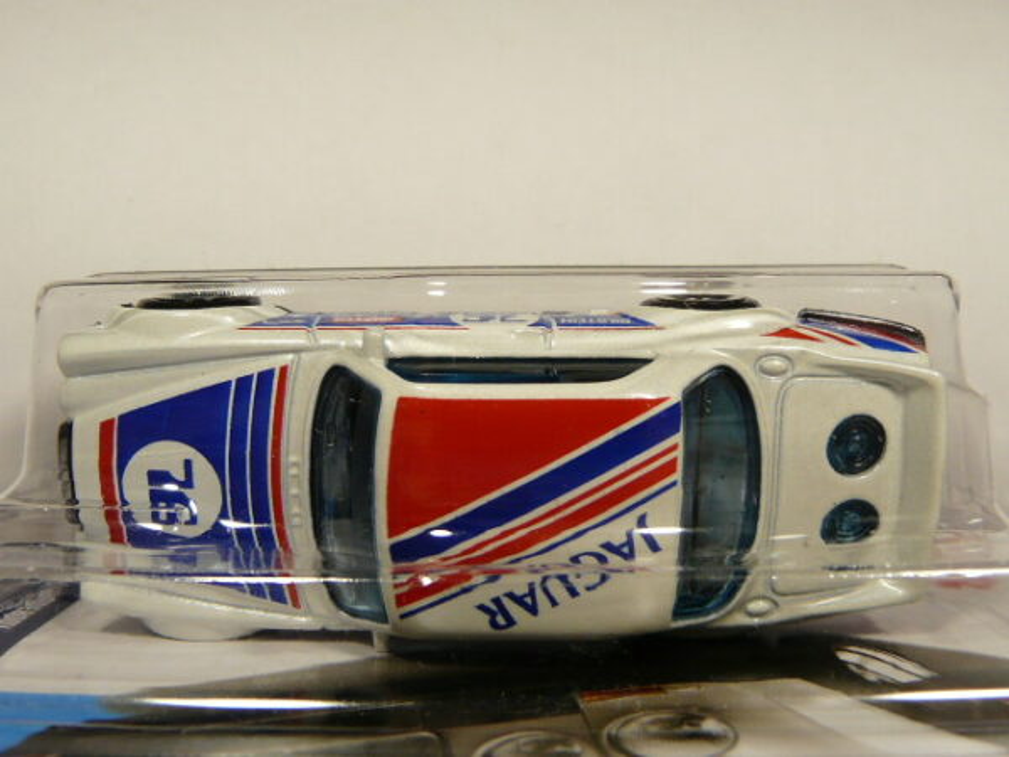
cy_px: 378
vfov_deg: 36.8
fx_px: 1137
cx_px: 504
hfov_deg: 47.9
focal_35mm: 39
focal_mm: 4.6
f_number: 2.8
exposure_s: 1/100
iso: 100
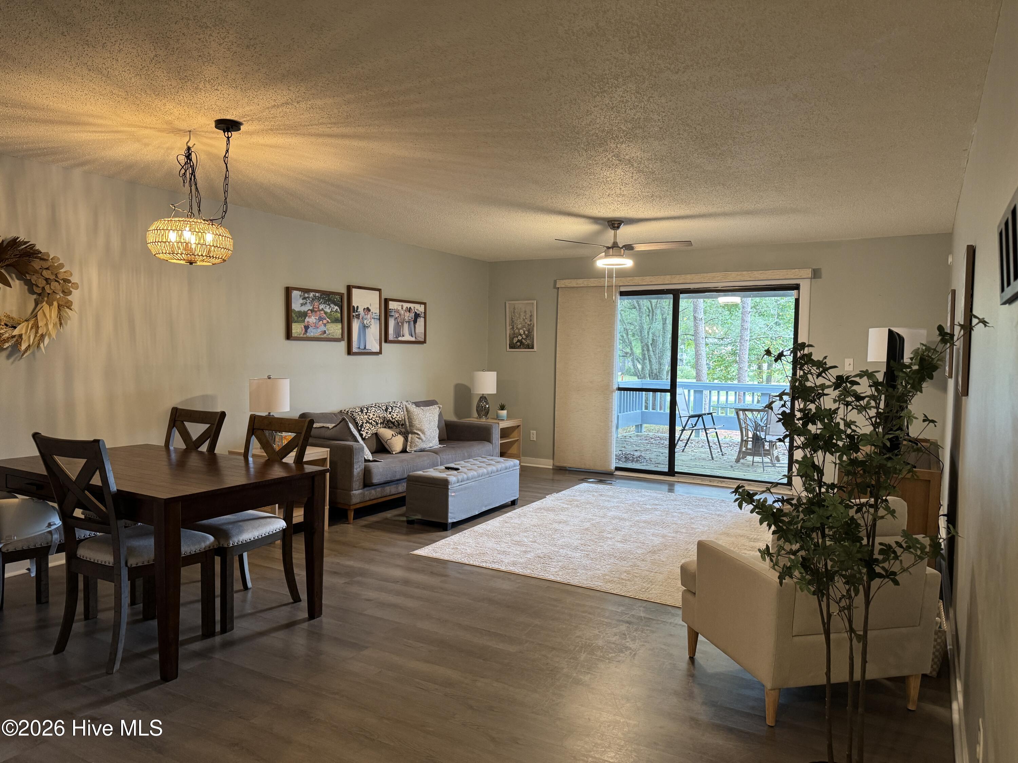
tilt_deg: -2.7
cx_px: 509
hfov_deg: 71.6
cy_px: 382
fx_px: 706
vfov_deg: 56.8
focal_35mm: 24
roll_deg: -0.4
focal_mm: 6.76
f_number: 1.78
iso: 320
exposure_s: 1/60
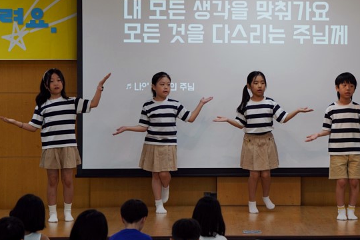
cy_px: 87
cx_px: 265
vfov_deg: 9.5
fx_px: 1450
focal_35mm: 145
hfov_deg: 14.1
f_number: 4
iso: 400
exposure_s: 1/160
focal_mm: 87
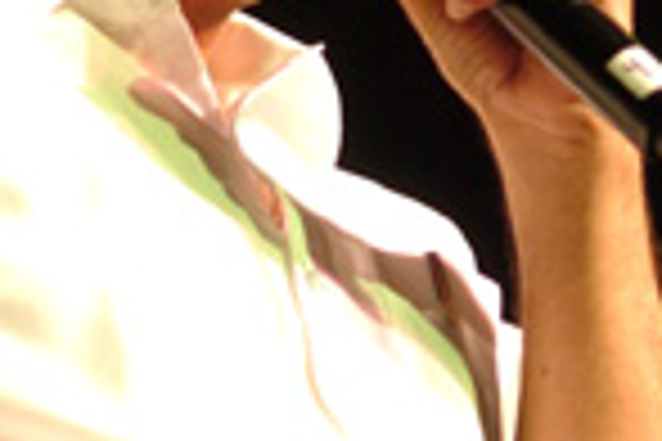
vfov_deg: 4.1
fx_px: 6197
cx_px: 137
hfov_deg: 6.1
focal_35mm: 337
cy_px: 428
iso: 400
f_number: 2.8
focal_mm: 55
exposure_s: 1/40
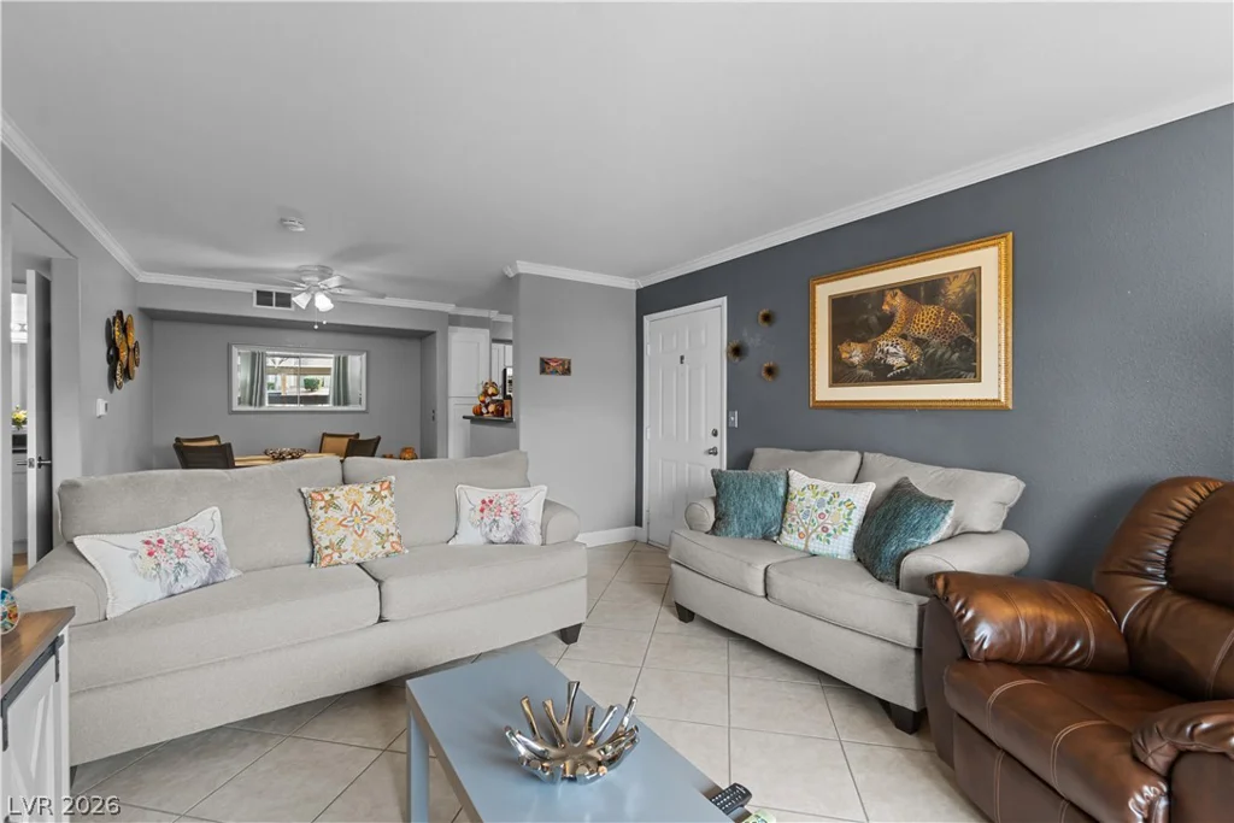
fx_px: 514
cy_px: 412
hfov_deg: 100.4
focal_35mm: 15
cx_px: 617
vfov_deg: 77.3
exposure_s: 1/4
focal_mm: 10
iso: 400
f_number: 8
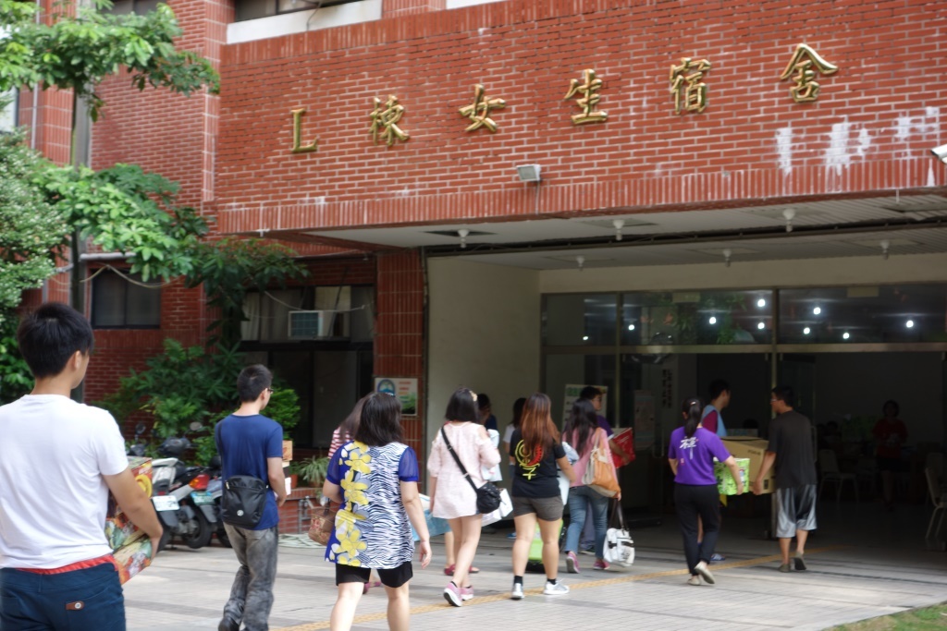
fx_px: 1605
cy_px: 316
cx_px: 474
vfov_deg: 22.3
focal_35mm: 61
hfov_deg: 32.9
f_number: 4.5
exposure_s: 1/100
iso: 125
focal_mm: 22.74
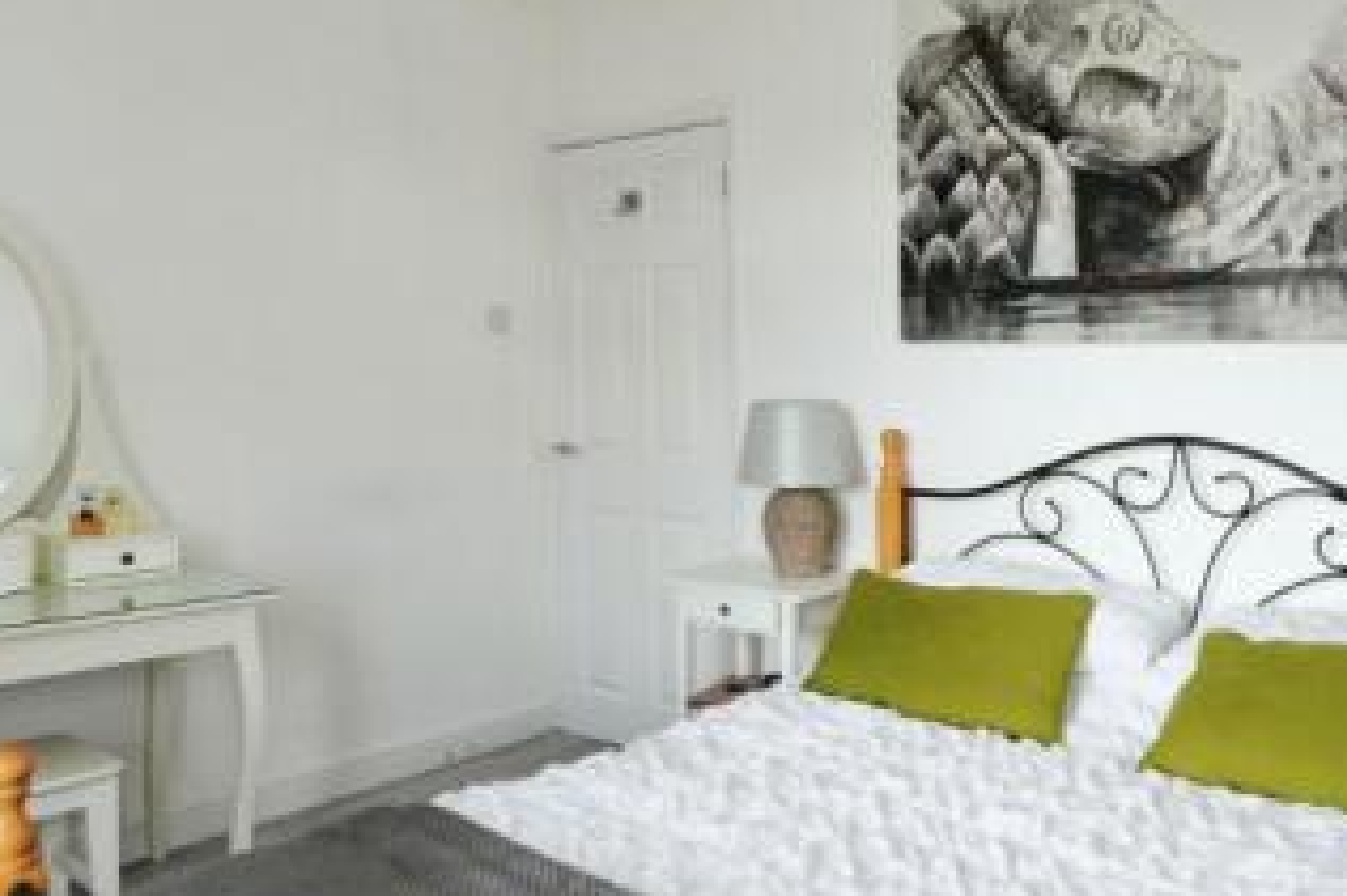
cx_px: 831
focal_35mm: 33
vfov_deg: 40.3
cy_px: 376
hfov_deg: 57.3
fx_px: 1217
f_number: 4
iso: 400
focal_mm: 10.5
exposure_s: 1/160
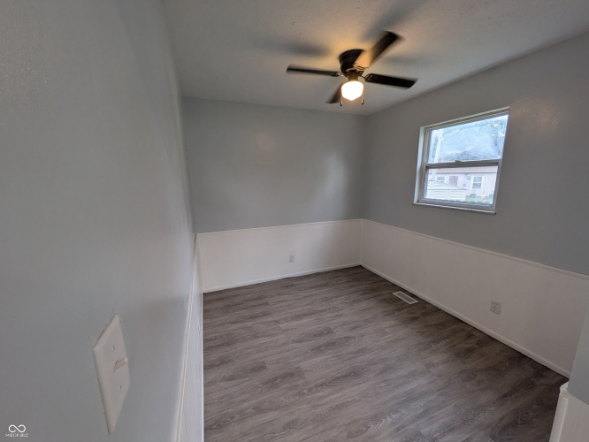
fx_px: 238
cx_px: 294
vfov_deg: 85.7
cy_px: 221
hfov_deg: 102.0
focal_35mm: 14
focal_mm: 1.83
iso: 71
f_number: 2.2
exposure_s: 1/120
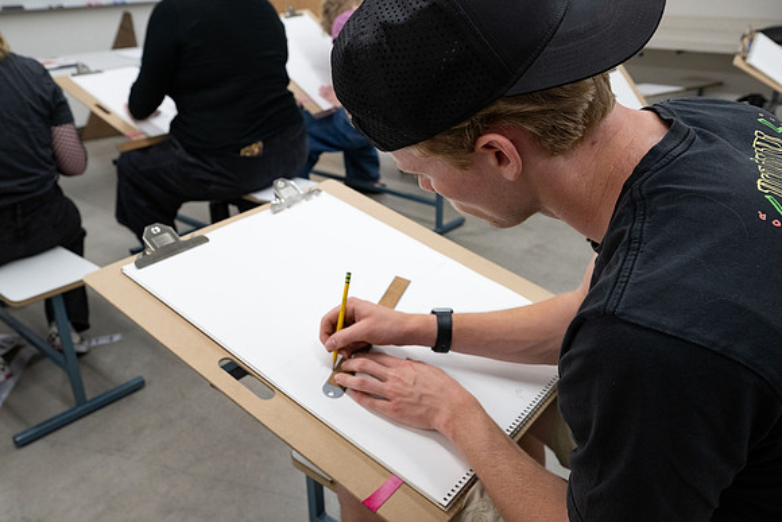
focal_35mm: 30
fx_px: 652
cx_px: 391
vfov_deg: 43.6
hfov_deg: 61.9
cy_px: 261
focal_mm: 30
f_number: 7.1
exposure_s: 1/125
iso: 1600
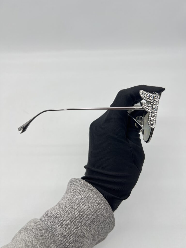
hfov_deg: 53.1
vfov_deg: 67.3
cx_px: 93
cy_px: 124
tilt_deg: -49.7
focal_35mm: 26
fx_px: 186
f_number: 1.5
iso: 32
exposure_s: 1/145
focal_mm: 5.7
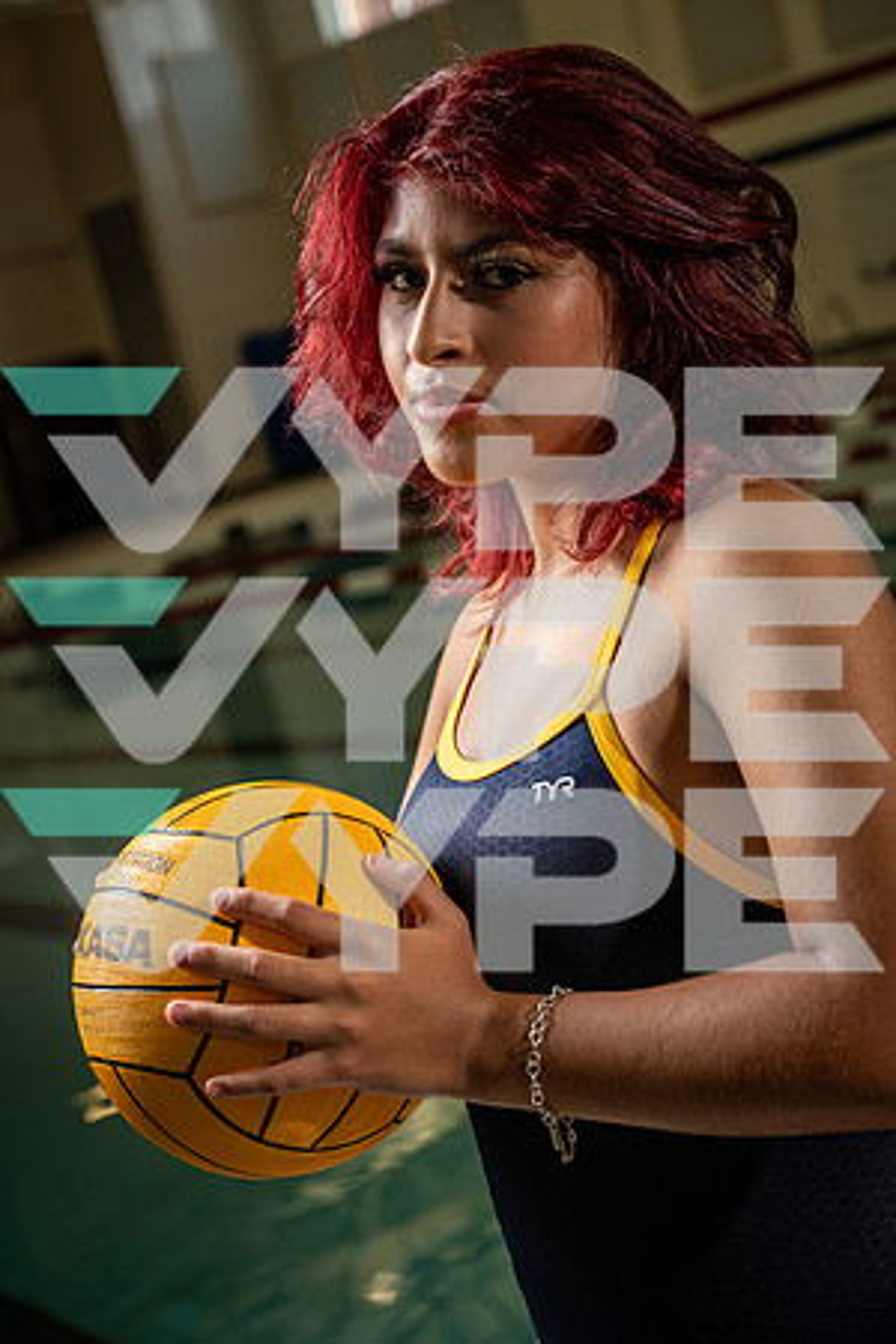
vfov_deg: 28.8
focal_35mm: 70
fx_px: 2613
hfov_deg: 19.5
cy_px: 672
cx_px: 448
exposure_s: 1/250
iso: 640
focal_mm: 70
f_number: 5.6
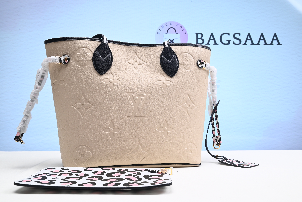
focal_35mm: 36
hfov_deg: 53.1
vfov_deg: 36.9
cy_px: 101
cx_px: 151
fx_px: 302
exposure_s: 1/2
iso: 100
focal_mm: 36
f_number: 16
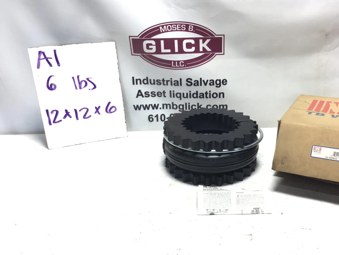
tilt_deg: -24.1
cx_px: 220
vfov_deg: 35.1
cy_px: 137
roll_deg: +0.5
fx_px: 402
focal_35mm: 41
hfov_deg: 45.2
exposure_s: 1/120
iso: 40
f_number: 2.4
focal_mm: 3.3
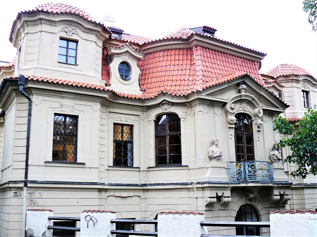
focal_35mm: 36
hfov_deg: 51.4
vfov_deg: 39.6
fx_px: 330
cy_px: 118
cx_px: 158
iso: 100
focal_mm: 6
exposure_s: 1/50
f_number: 2.8
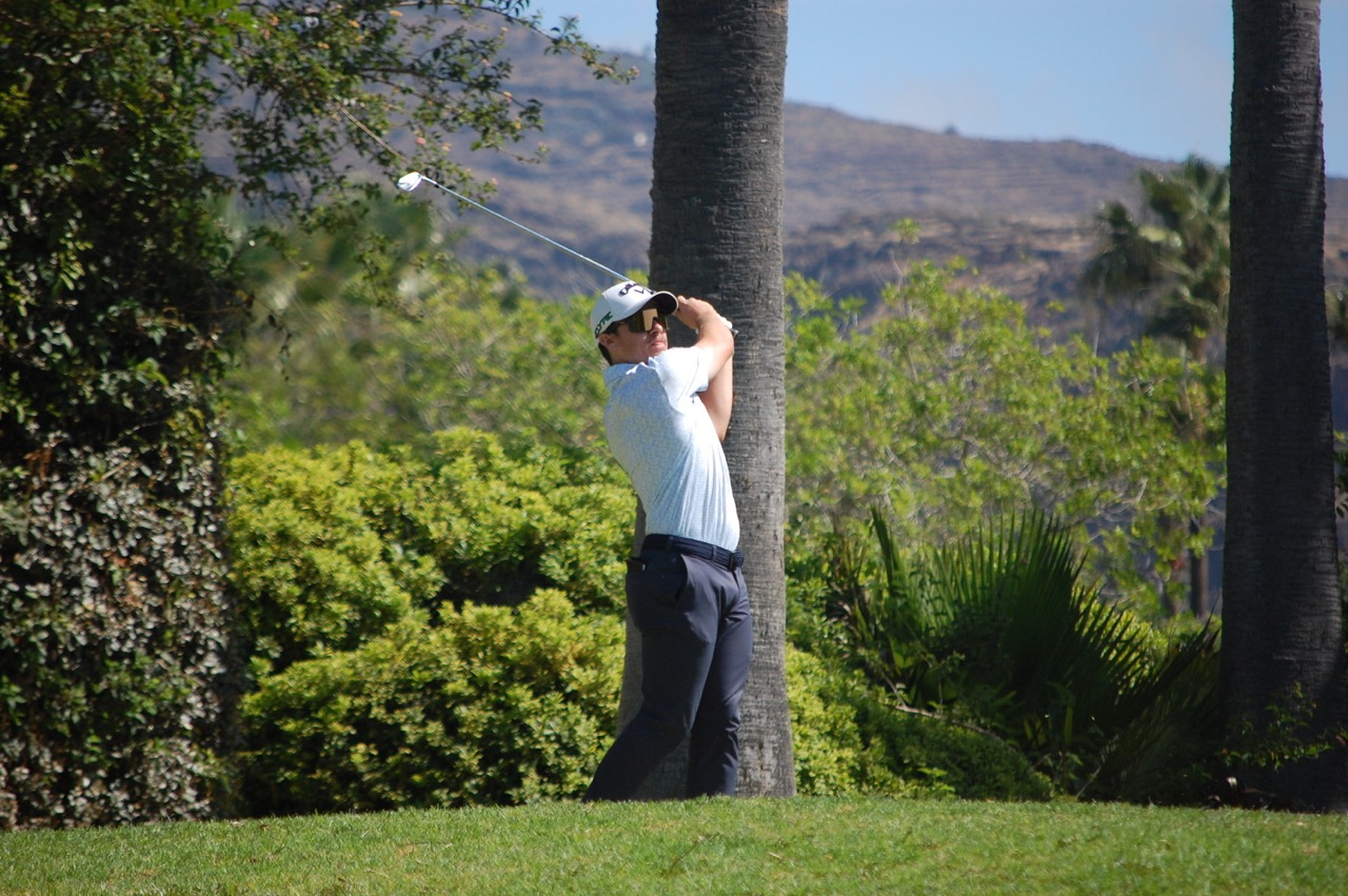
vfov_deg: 5.1
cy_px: 448
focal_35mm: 270
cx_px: 674
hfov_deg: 7.6
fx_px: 10101
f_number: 5.6
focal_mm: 180
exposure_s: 1/1250
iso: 400
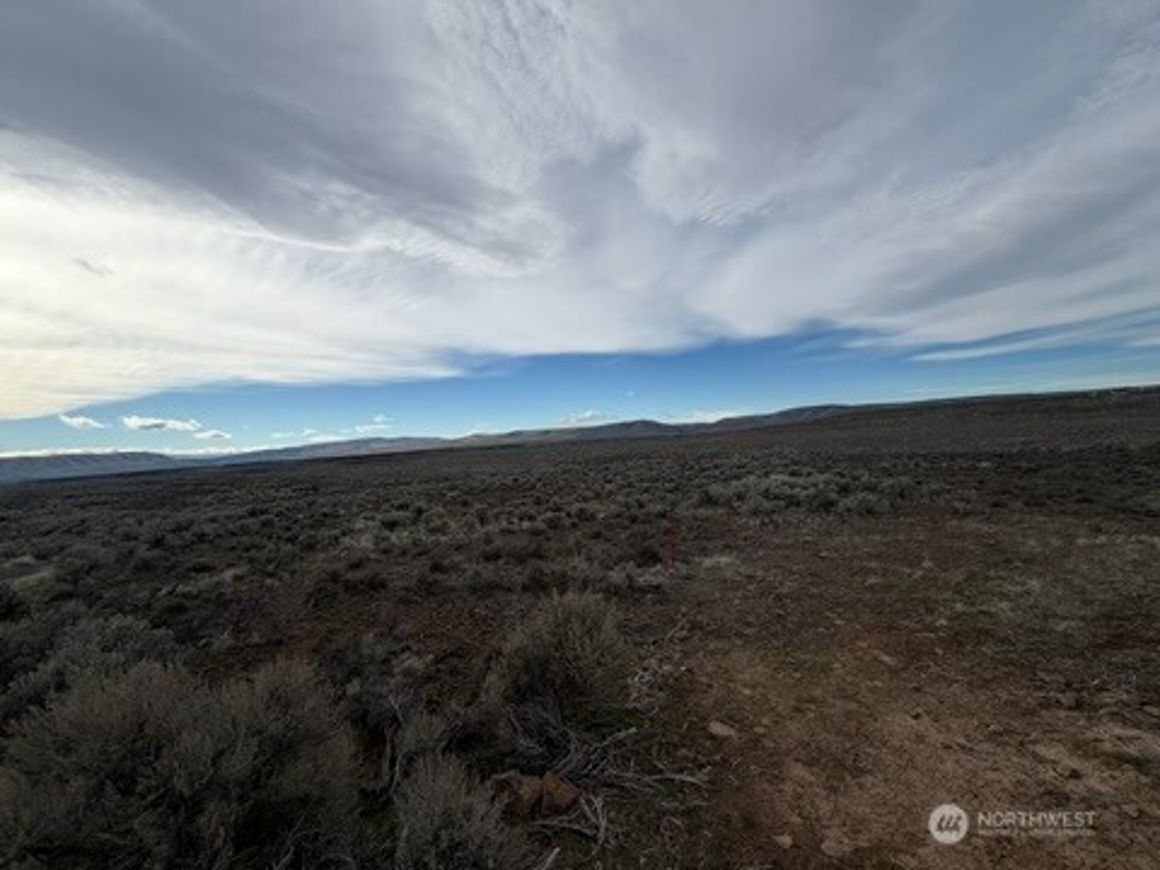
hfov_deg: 102.1
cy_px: 435
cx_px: 580
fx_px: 469
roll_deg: +4.1
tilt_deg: +0.4
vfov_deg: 85.7
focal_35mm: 14
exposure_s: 1/1211
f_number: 2.2
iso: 20
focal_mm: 2.22
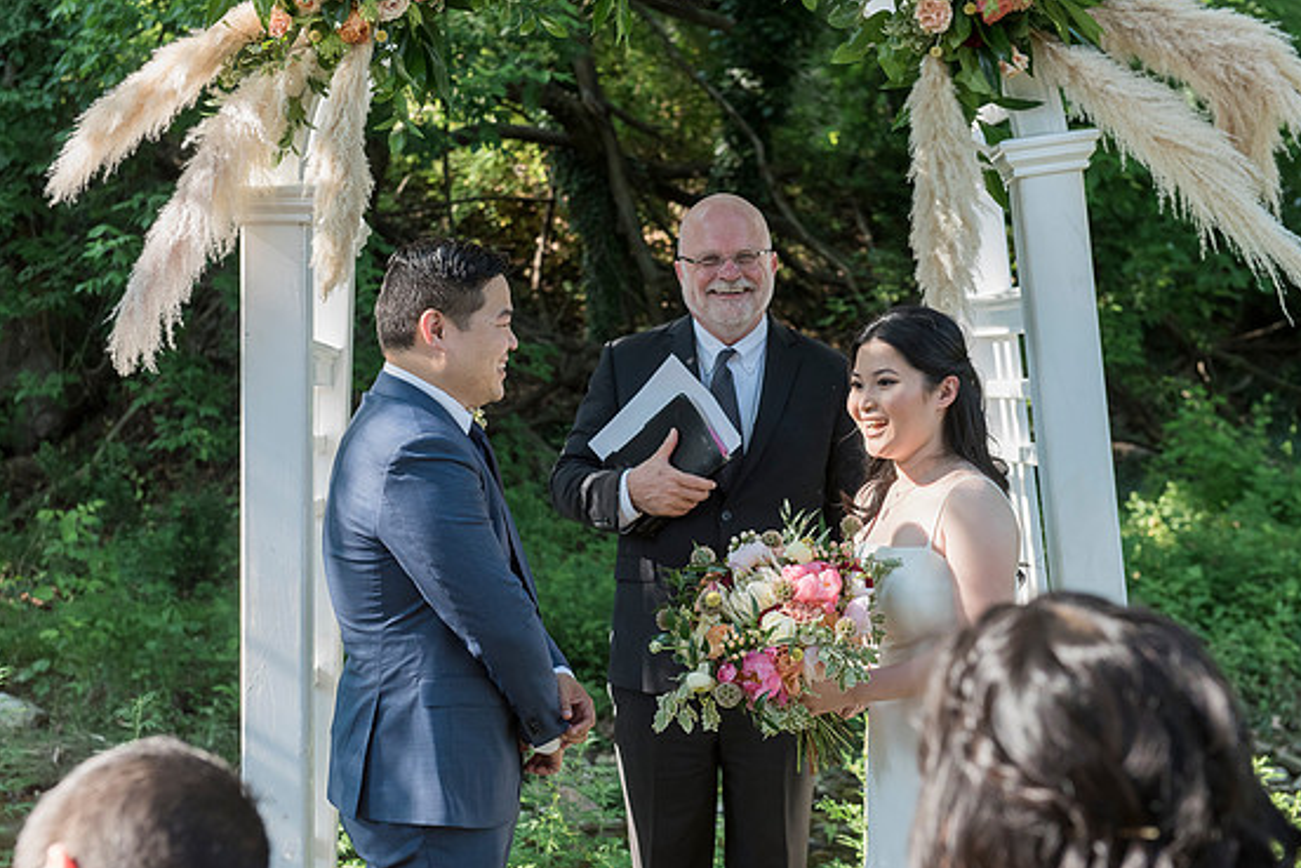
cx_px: 638
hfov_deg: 31.0
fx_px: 2349
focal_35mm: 65
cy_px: 446
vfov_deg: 20.9
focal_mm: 62
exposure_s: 1/500
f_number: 4.5
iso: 1000
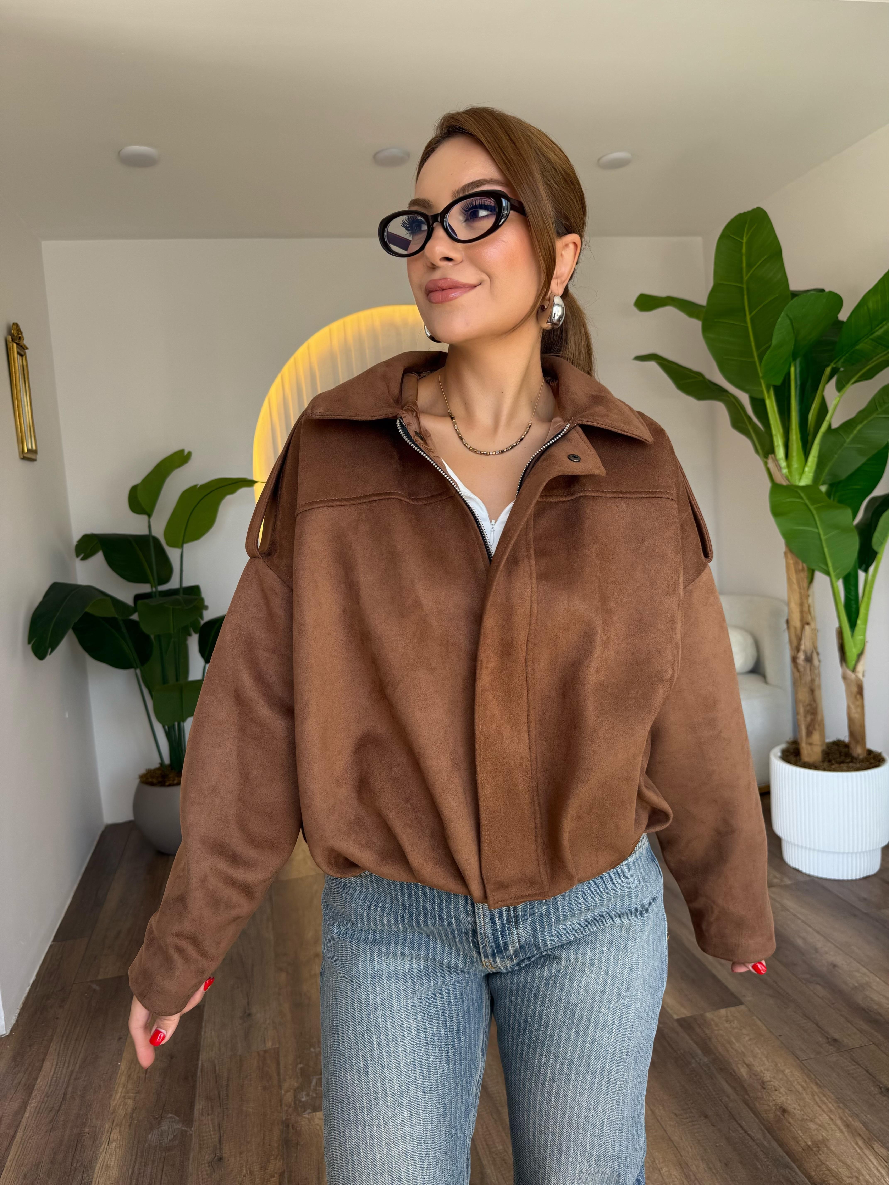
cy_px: 592
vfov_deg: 71.6
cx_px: 444
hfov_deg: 56.8
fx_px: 822
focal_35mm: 24
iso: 64
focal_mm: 6.76
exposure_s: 1/204
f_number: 1.78
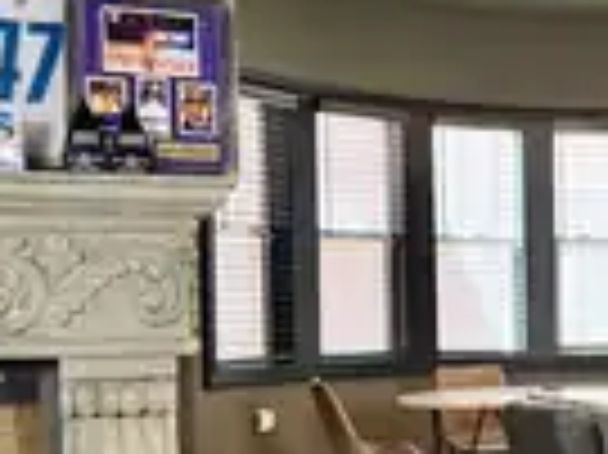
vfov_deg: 20.6
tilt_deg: -0.8
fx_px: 1246
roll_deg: +0.7
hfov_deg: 24.9
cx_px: 716
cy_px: 319
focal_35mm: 71
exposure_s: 1/60
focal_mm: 6.76
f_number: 1.78
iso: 250
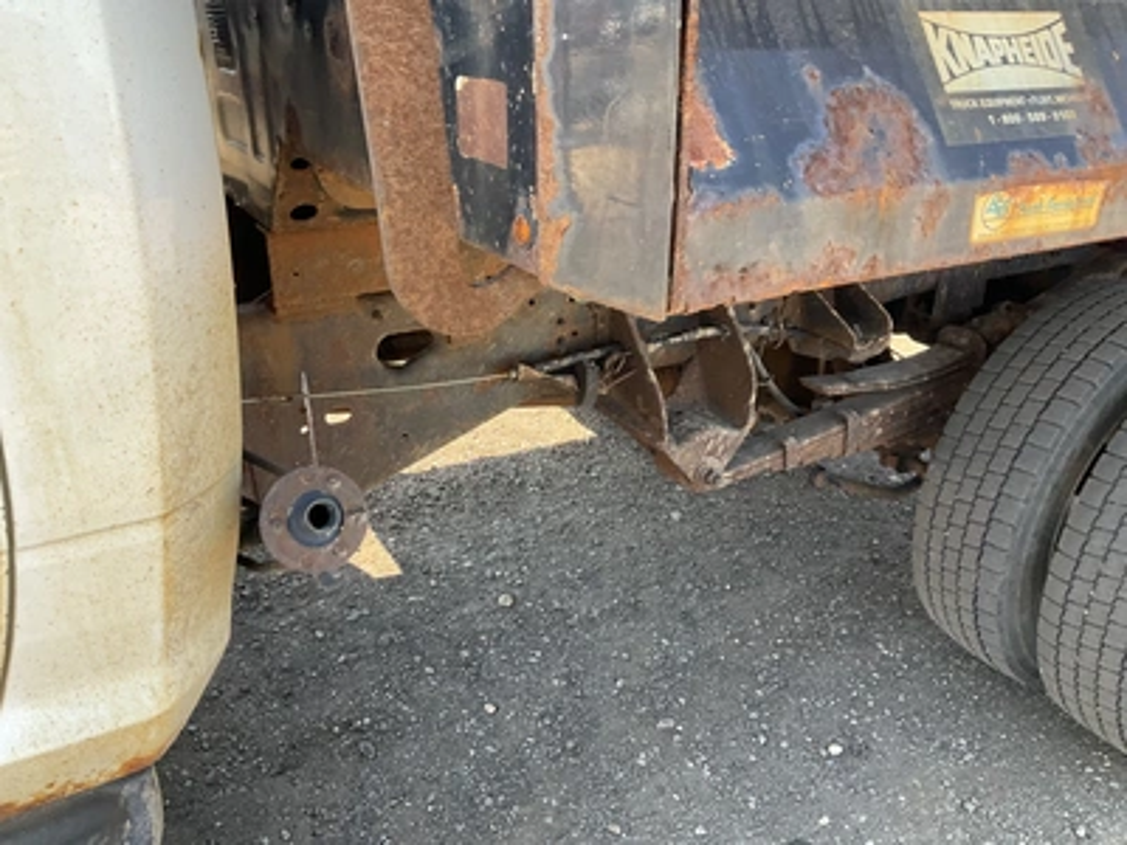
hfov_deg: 61.7
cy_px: 422
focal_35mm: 29
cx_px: 564
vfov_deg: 48.2
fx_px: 944
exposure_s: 1/172
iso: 32
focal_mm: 3
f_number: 1.8
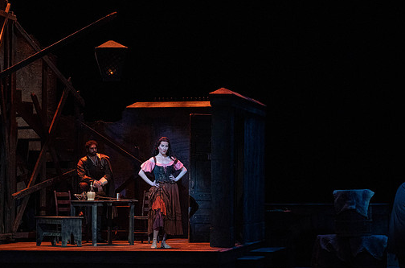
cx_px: 212
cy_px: 136
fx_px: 1447
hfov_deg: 15.9
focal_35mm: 129
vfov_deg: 10.6
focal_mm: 105
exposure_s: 1/250
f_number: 7.1
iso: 6400
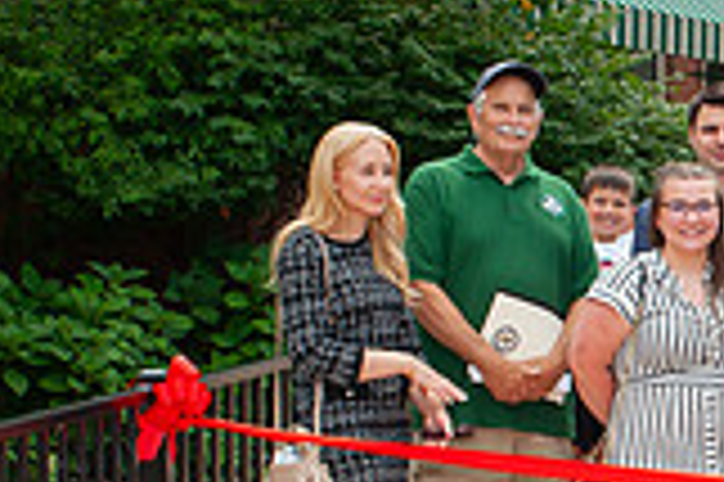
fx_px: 2531
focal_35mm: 126
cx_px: 1012
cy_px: 261
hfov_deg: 15.3
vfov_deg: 10.9
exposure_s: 1/200
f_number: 13
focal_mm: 35
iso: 400
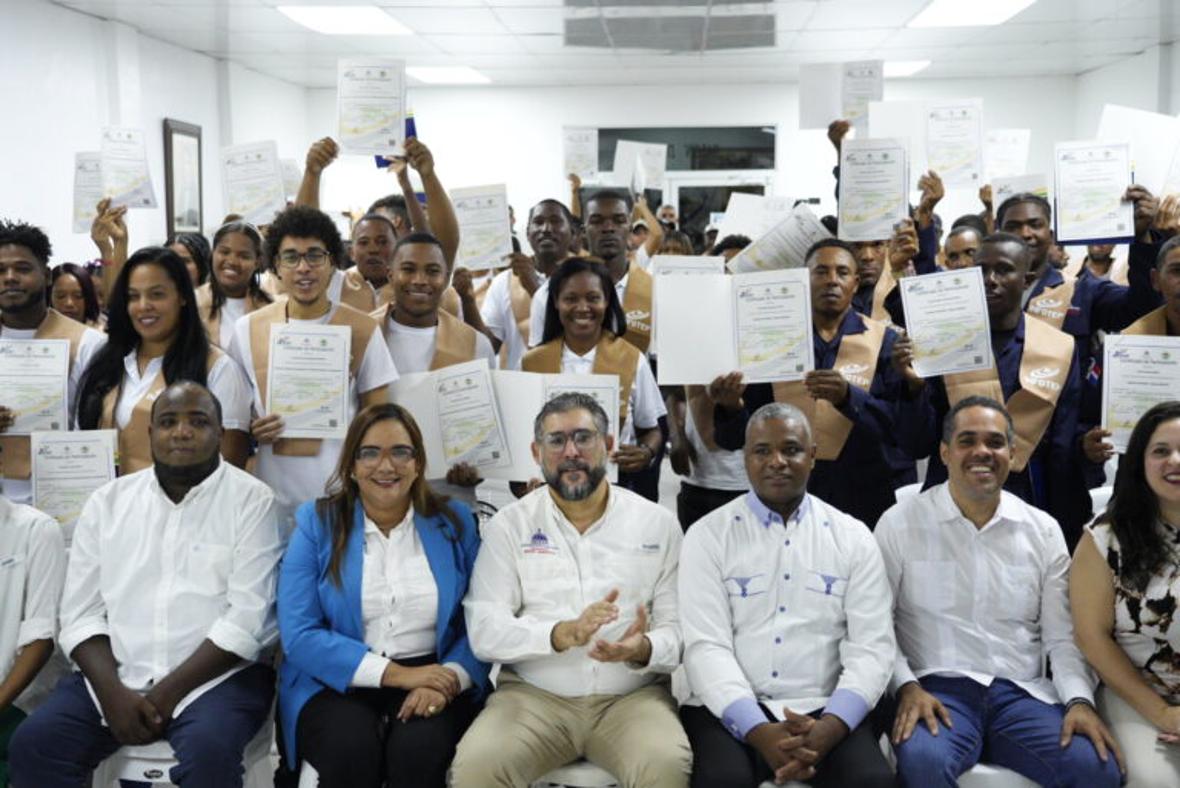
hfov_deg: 46.4
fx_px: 1377
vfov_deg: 31.9
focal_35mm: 42
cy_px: 394
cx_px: 590
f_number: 4
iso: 6400
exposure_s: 1/320
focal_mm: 42
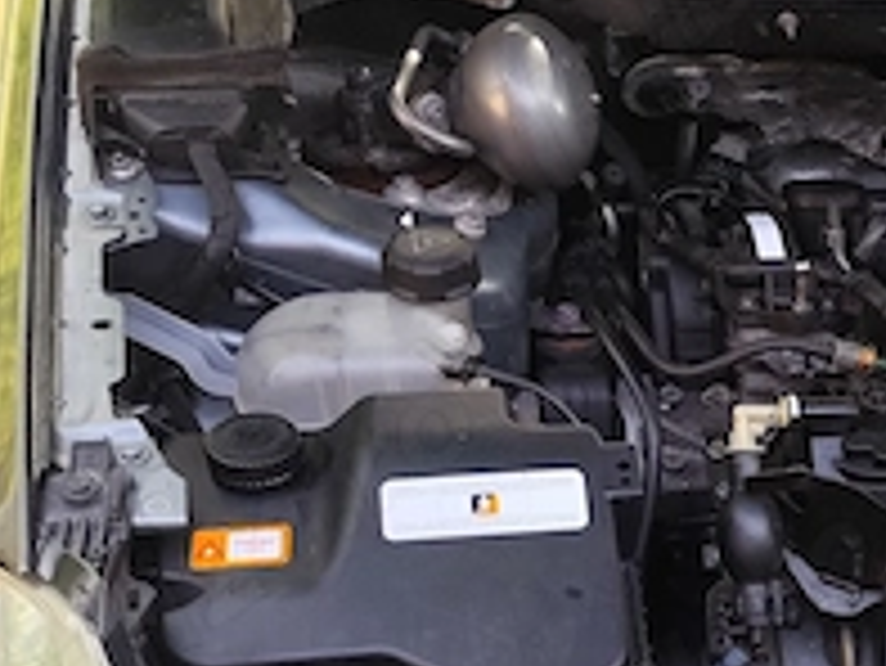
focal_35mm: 70
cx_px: 1129
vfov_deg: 20.4
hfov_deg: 24.5
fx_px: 1793
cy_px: 652
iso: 50
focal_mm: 6.19
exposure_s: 1/119
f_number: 1.65
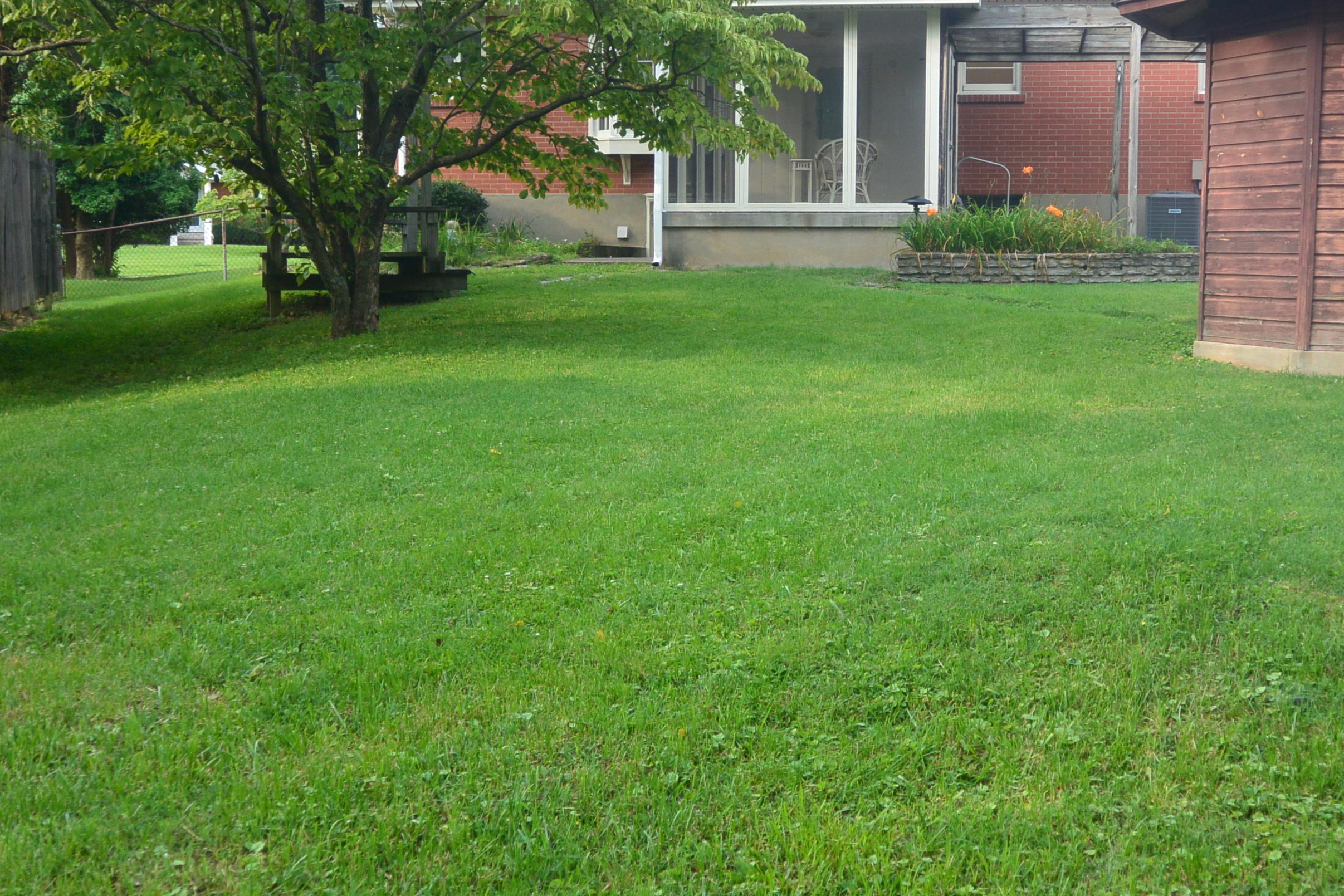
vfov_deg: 29.2
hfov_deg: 42.5
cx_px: 810
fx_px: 1717
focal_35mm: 46
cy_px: 401
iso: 160
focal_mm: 14
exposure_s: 1/250
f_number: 4
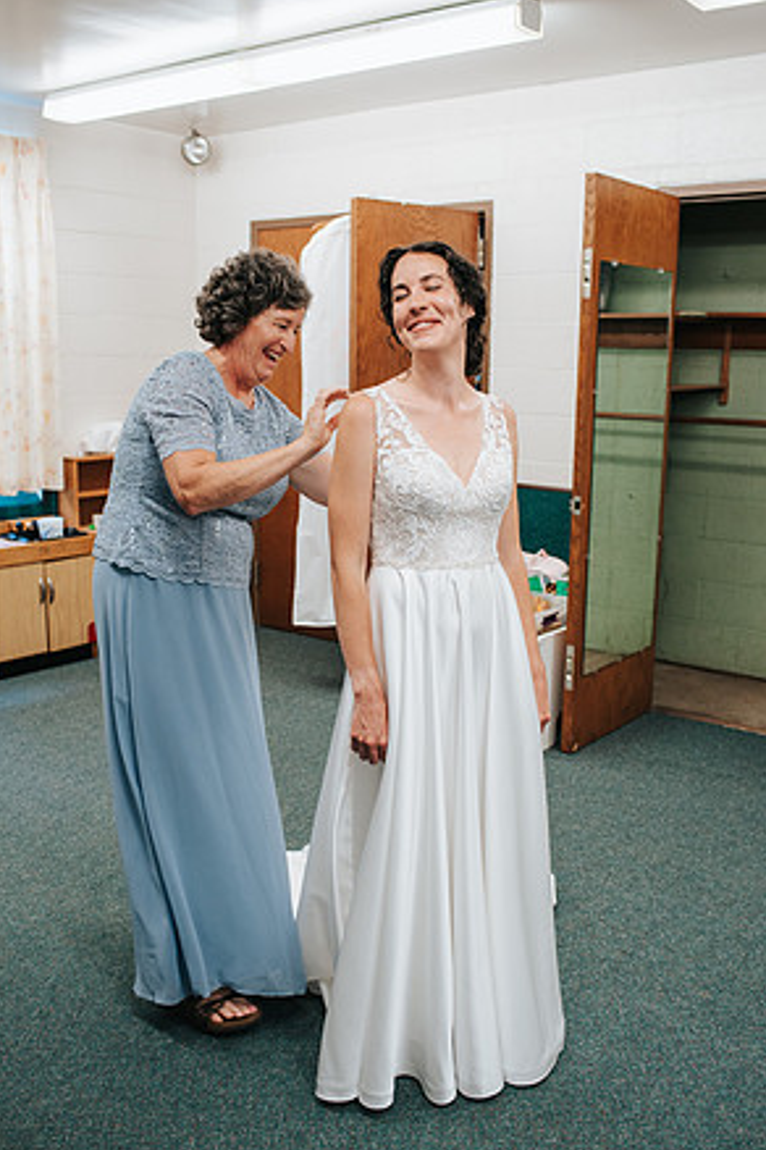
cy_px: 580
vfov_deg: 53.1
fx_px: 1149
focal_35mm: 36
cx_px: 386
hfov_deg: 36.9
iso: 1000
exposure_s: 1/125
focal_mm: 35
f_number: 3.2
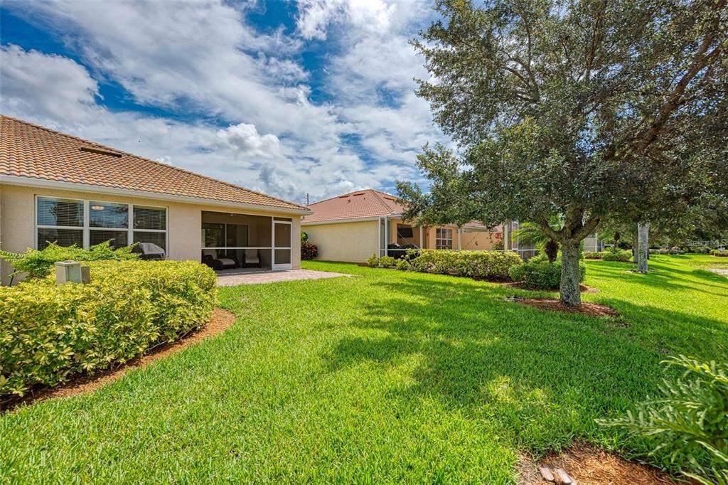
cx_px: 364
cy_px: 242
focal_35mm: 15
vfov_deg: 77.3
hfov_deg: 100.4
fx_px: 303
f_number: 7.1
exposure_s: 1/800
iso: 200
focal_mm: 15
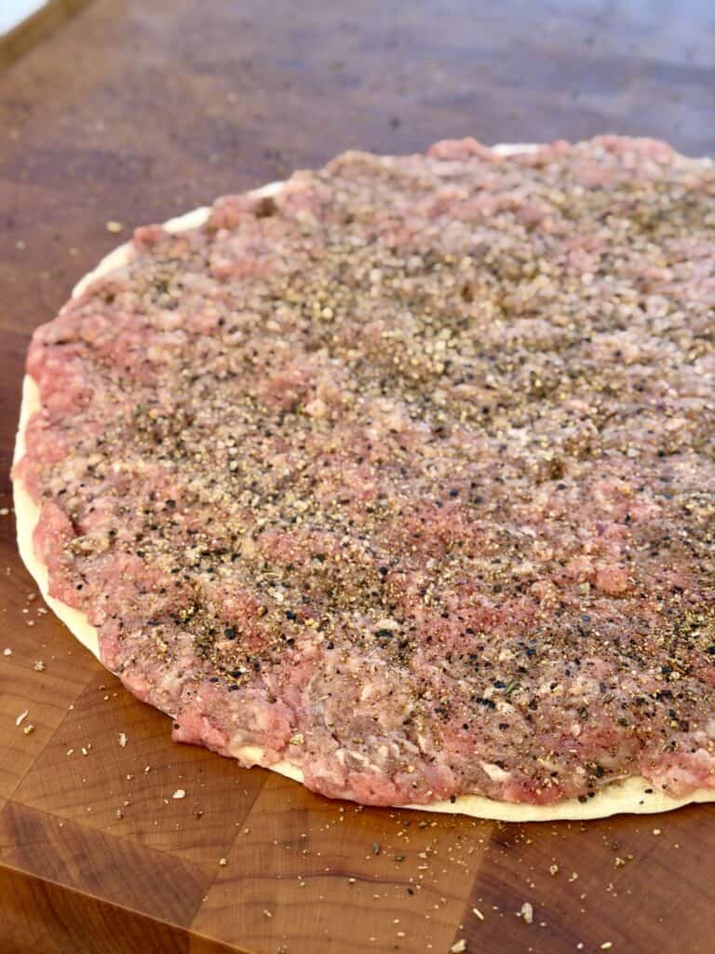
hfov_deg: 30.3
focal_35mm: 48
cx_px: 358
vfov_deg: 39.7
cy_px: 477
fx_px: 1322
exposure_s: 1/541
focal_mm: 6.76
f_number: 1.78
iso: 64
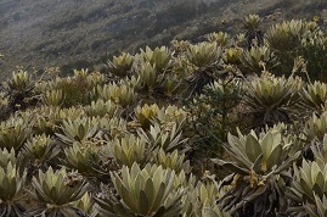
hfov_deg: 15.3
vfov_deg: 10.1
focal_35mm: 134
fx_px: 1214
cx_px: 136
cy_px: 17
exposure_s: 1/400
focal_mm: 24
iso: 800
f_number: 10
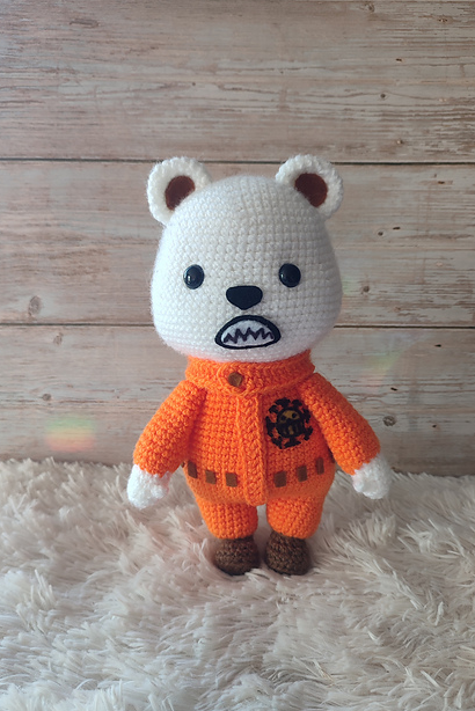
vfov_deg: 69.4
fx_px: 514
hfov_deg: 49.6
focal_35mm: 26
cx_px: 242
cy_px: 360
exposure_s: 1/33
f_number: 1.89
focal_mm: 5.89
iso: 221
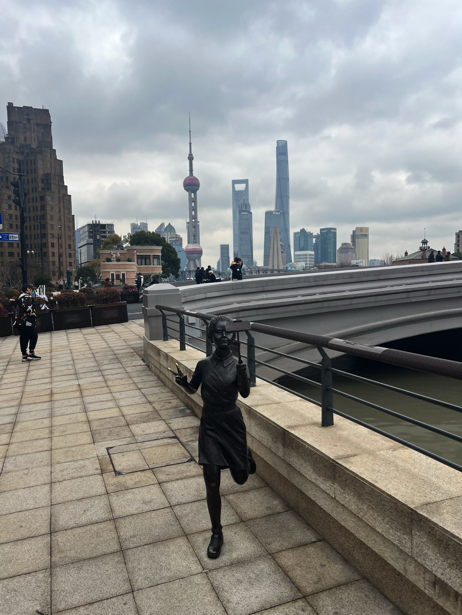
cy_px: 308
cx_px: 231
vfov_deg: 67.3
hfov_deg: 53.1
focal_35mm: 26
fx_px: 463
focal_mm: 5.7
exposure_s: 1/1395
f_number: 1.5
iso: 50
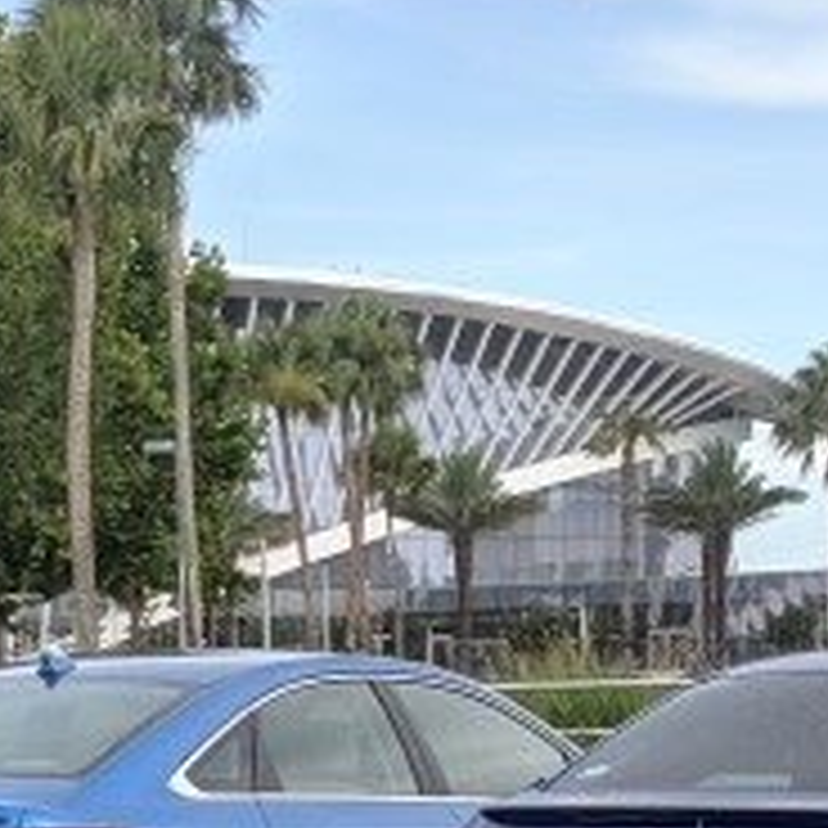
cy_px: 1413
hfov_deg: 13.6
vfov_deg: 12.6
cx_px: 158
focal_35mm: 128
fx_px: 3464
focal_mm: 4.67
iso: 49
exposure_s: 1/700
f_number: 2
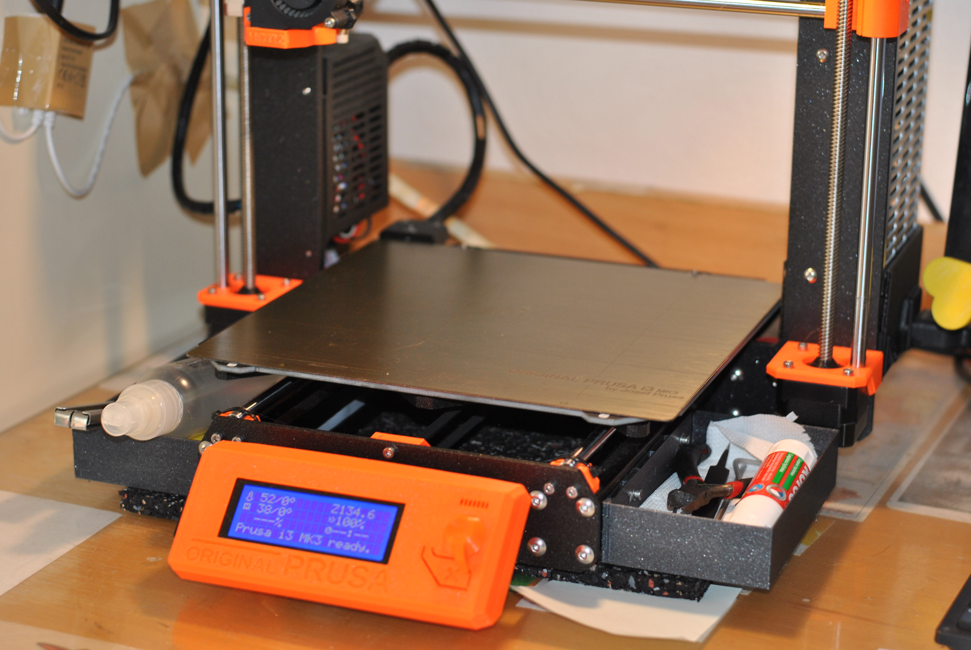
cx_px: 486
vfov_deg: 18.2
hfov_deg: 27.0
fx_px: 2025
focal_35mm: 75
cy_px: 325
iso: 200
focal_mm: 50
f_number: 2.8
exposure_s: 1/60
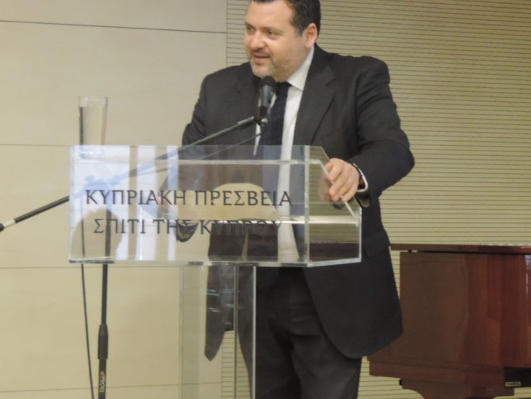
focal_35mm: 156
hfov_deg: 12.6
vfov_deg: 9.5
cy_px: 184
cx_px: 341
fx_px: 2393
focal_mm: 18.7
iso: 800
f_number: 4.2
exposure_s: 1/20
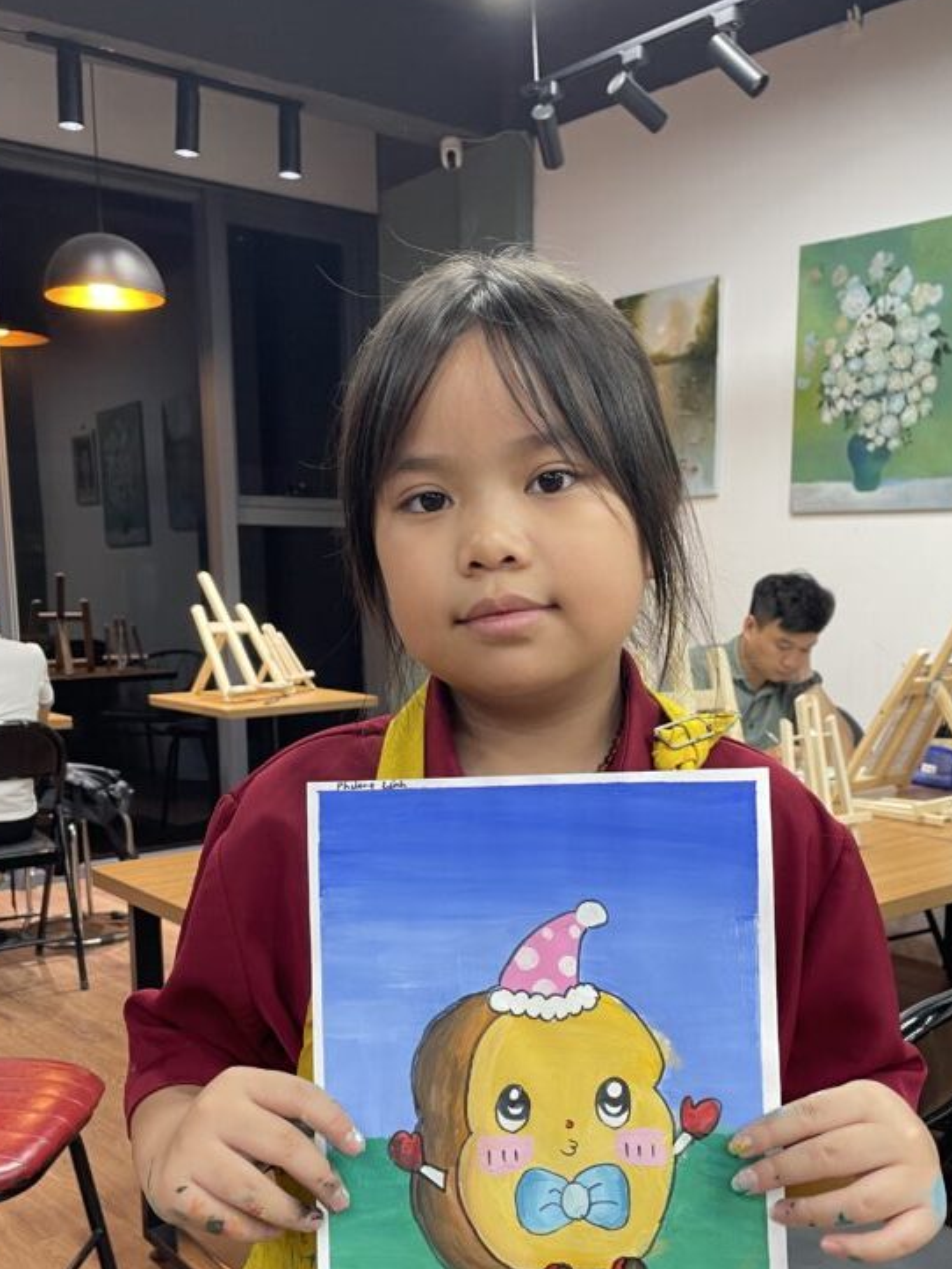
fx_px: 1319
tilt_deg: -9.0
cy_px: 801
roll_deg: +1.0
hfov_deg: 39.6
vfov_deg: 50.8
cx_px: 522
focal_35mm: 36
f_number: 1.6
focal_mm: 4.2
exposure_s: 1/50
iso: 64
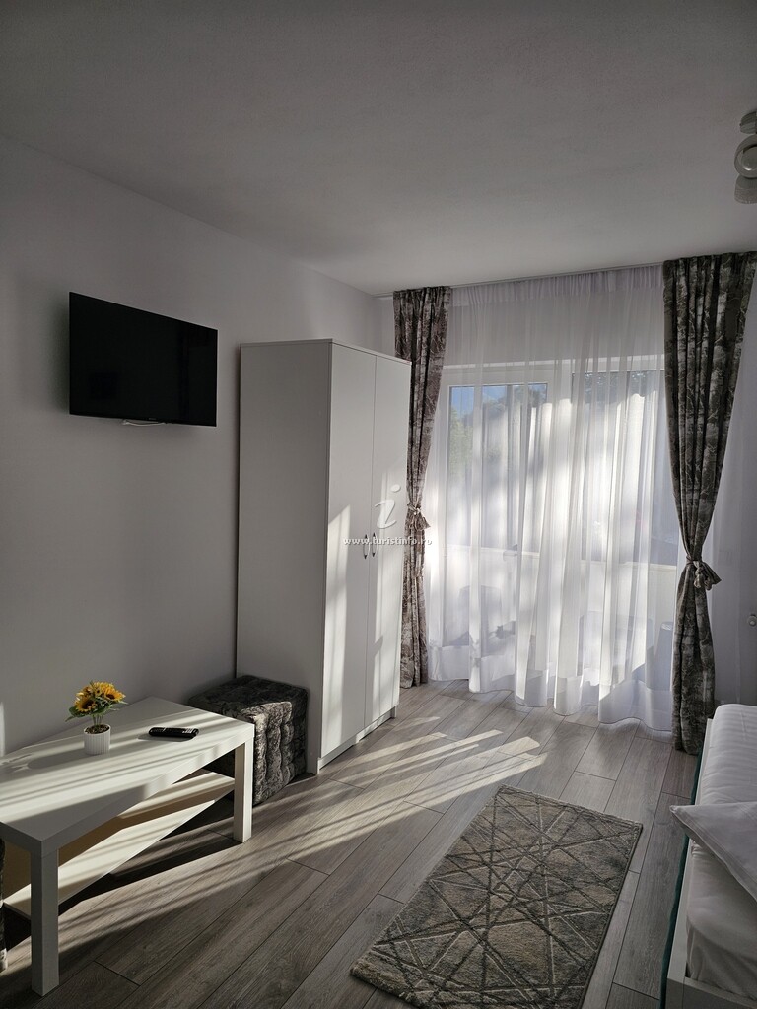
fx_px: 671
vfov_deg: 73.9
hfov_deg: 58.9
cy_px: 504
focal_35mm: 23
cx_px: 378
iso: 10
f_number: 1.7
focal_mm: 6.3
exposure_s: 1/199
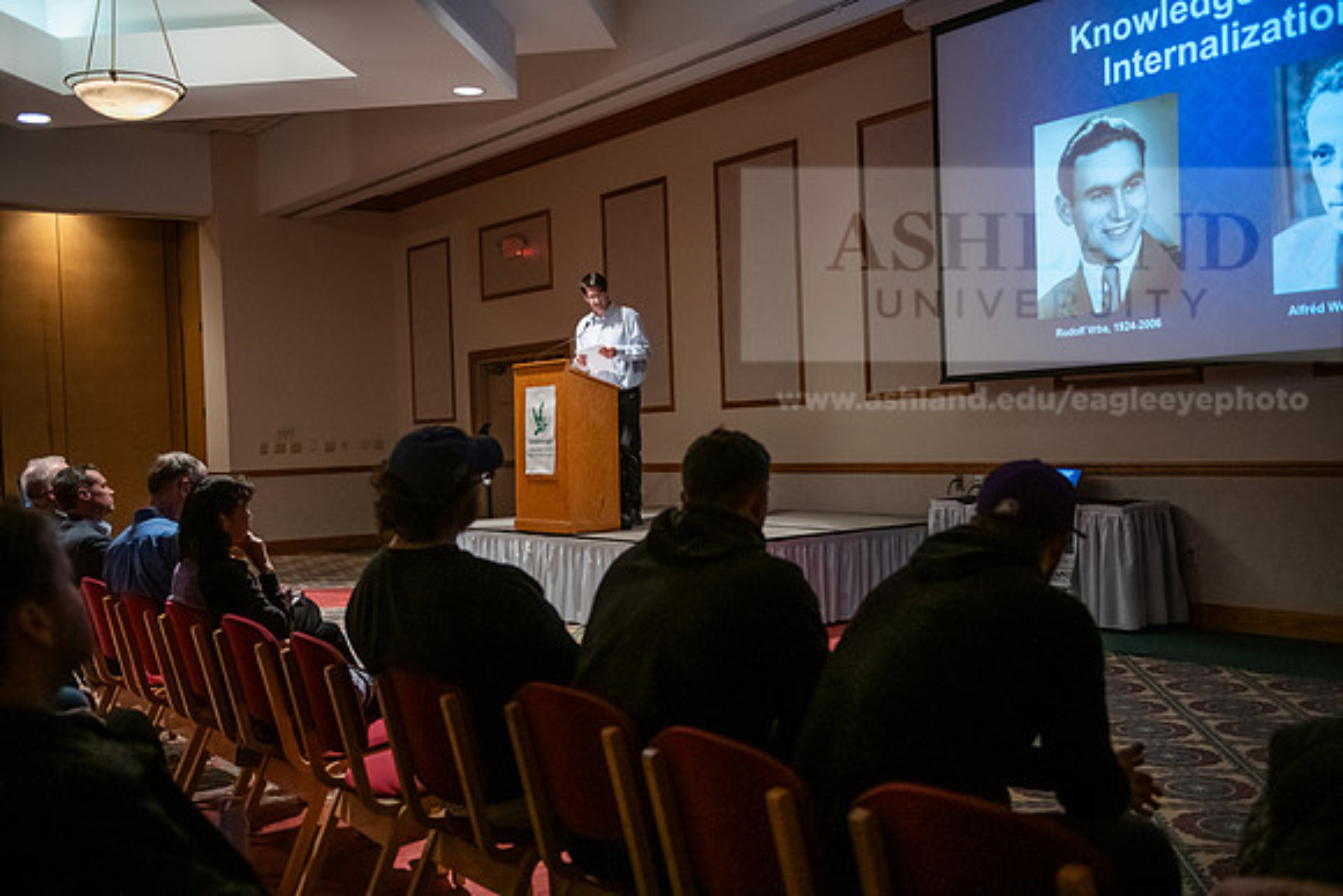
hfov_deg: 50.7
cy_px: 448
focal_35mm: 38
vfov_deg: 35.1
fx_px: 1418
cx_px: 672
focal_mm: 38
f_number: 2.8
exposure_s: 1/160
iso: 3200
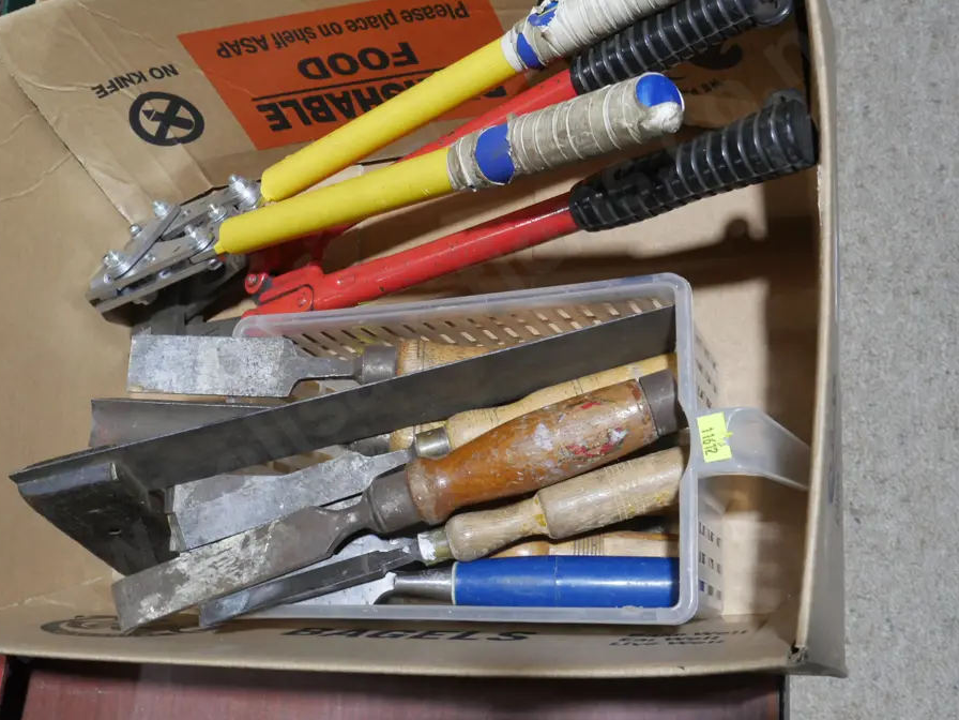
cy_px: 343
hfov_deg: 39.6
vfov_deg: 30.3
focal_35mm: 48
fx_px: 1330
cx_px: 412
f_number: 9
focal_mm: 21
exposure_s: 1/60
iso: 1600
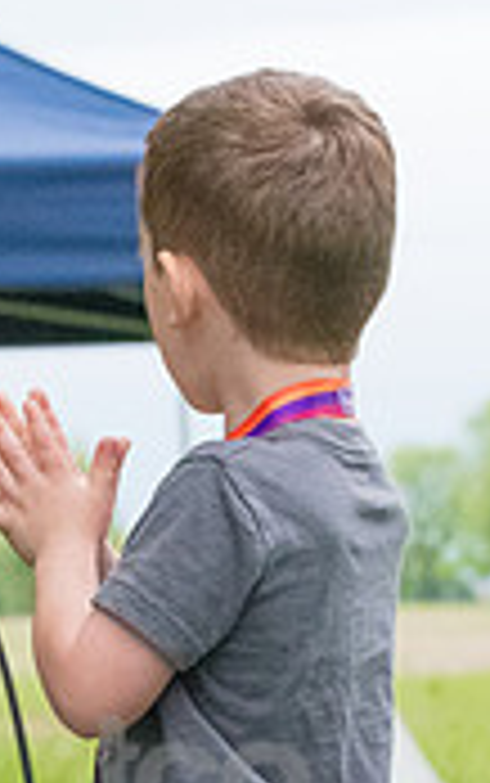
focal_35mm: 277
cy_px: 837
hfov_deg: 4.7
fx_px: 5909
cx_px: 205
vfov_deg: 7.5
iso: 6400
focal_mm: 70
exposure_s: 1/1250
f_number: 5.6
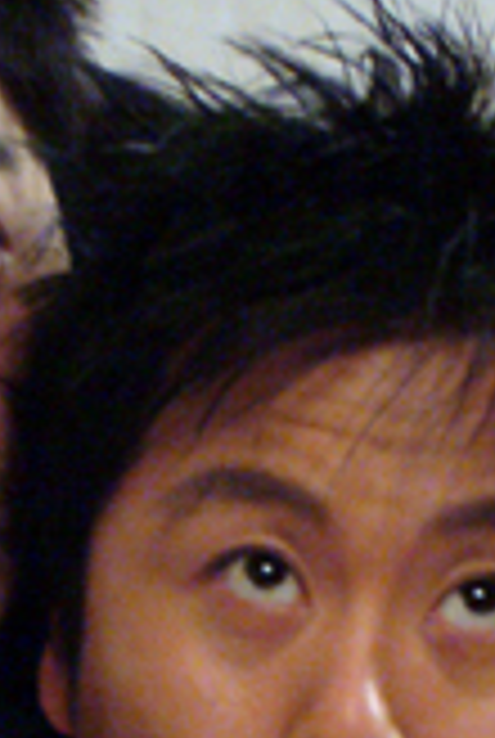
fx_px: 3573
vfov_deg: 11.4
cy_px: 1060
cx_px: 86
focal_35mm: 174
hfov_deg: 7.9
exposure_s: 1/60
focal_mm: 24
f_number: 3.3
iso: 1600
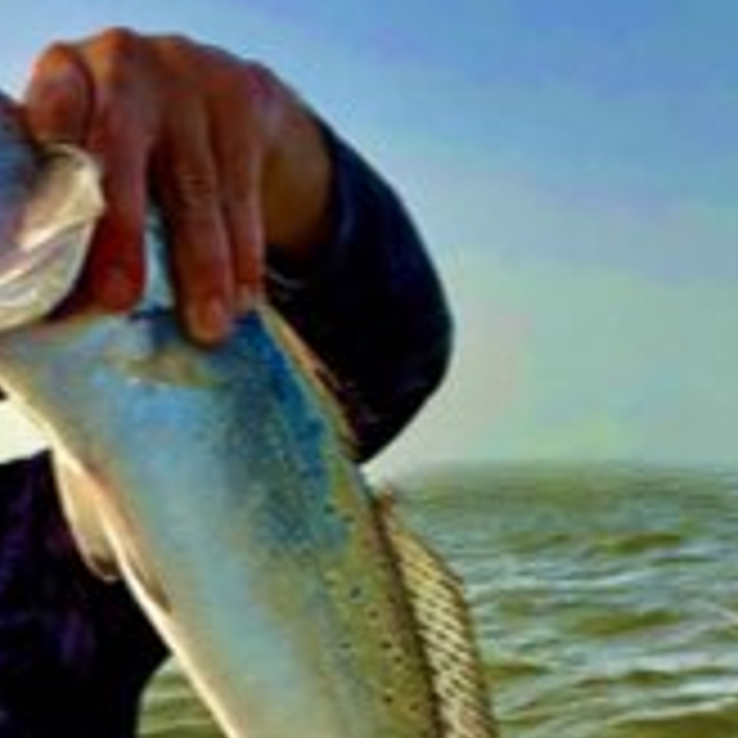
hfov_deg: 20.7
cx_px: 194
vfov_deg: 20.6
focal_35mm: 83
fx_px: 2002
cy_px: 603
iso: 20
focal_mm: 2.87
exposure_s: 1/341
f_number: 2.2
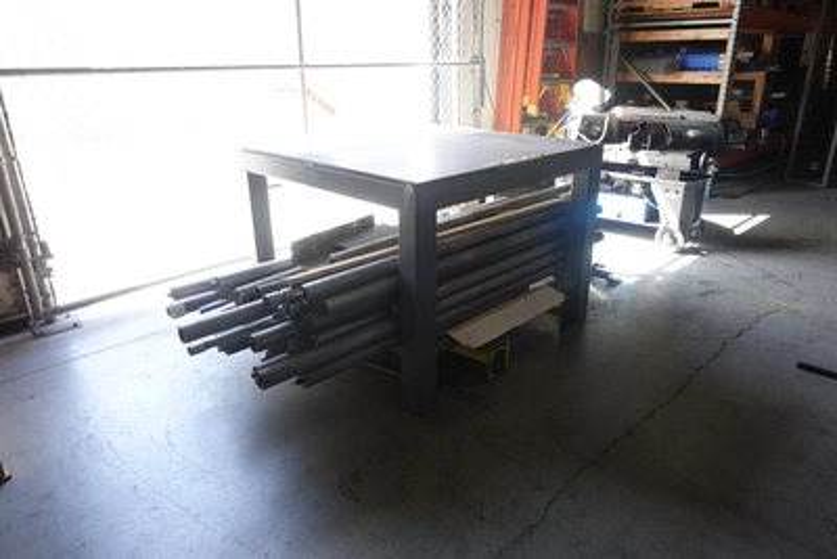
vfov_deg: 53.2
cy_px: 280
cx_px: 418
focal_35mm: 24
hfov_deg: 73.7
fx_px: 558
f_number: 1.8
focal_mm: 8.8
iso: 320
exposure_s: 1/250
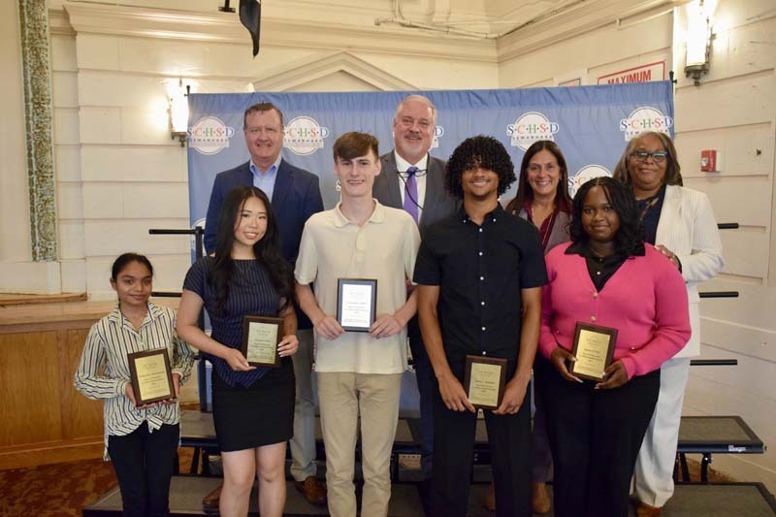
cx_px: 388
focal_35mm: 33
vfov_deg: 40.0
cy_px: 258
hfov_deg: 57.2
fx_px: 711
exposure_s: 1/30
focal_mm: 22
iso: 3200
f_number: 3.5
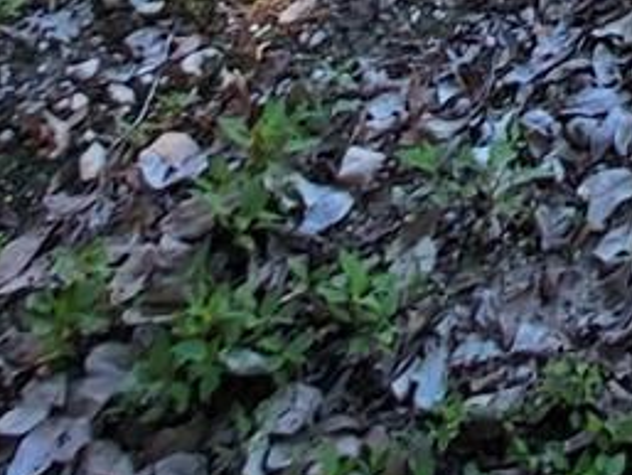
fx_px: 1480
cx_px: 1274
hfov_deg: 17.3
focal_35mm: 81
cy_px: -967
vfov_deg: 11.1
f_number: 2.2
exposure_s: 1/157
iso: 32
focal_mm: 1.74
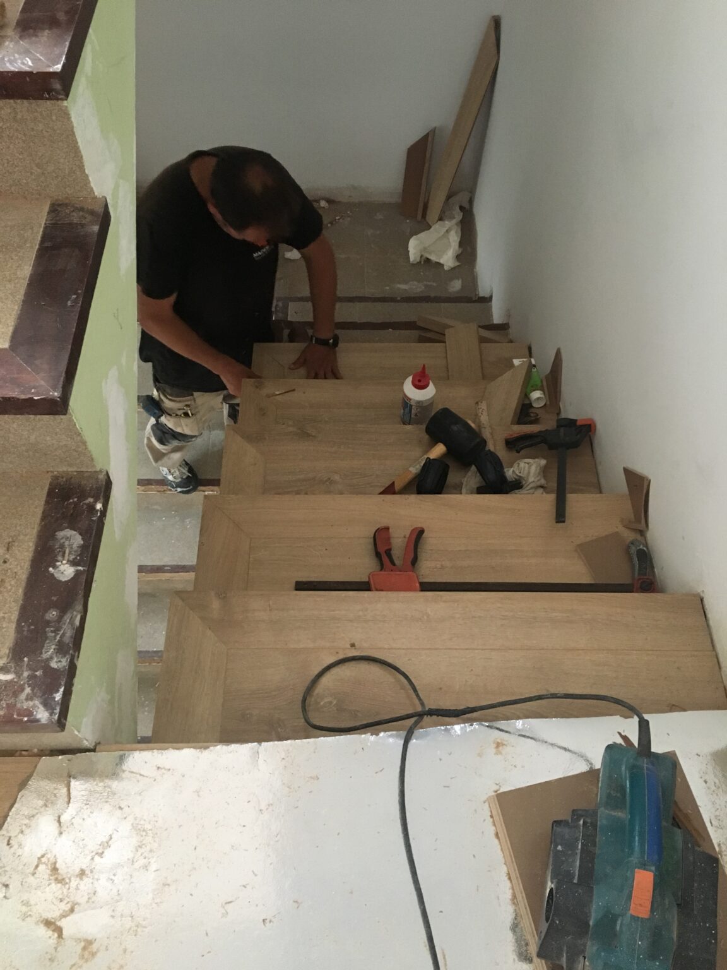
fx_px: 812
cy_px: 485
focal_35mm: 29
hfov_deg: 48.2
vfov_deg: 61.7
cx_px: 364
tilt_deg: -57.3
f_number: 2.2
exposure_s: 1/25
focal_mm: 4.15
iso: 200
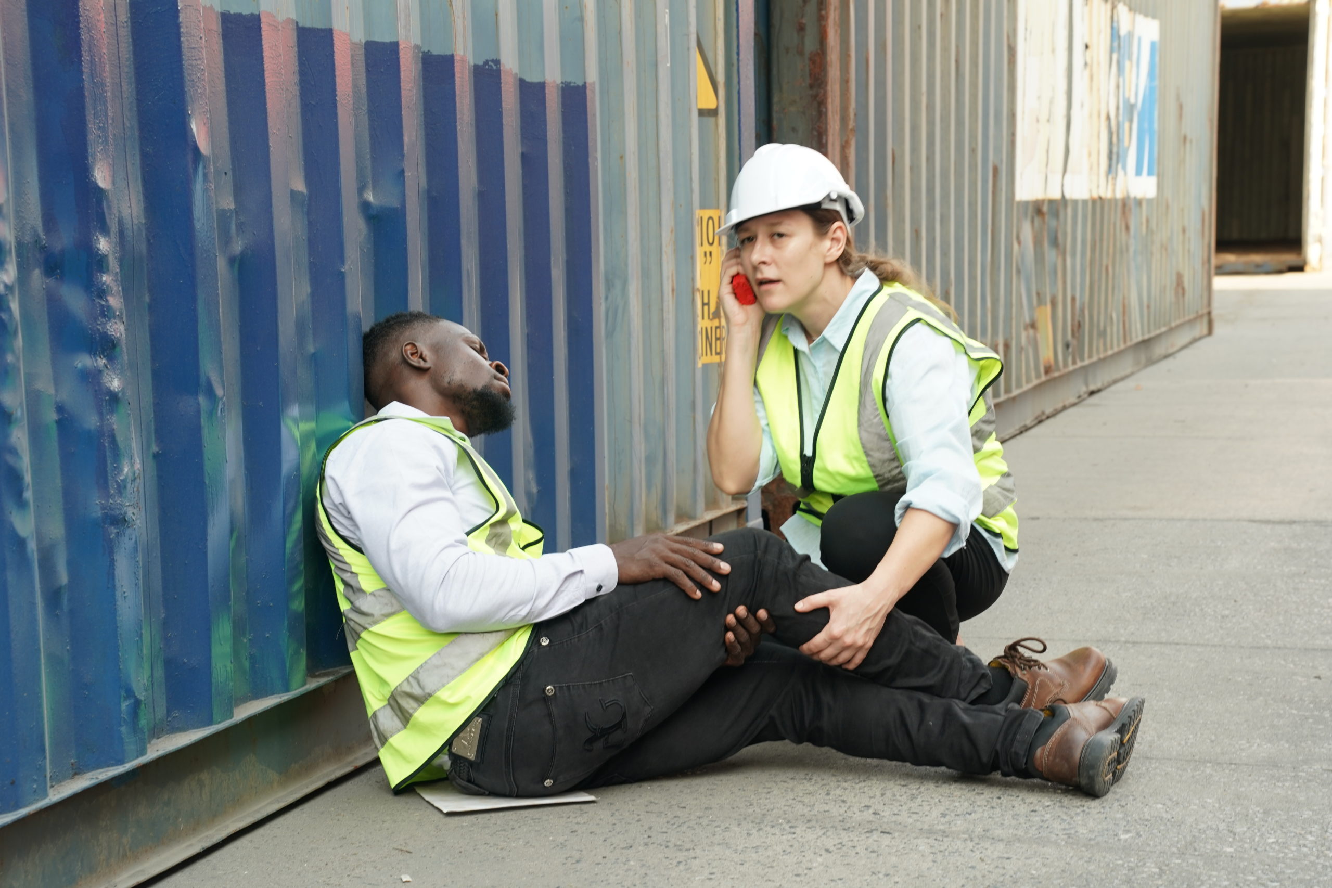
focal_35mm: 83
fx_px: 3071
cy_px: 444
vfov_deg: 16.5
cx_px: 666
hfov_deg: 24.5
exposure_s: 1/40
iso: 320
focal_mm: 83
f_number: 9
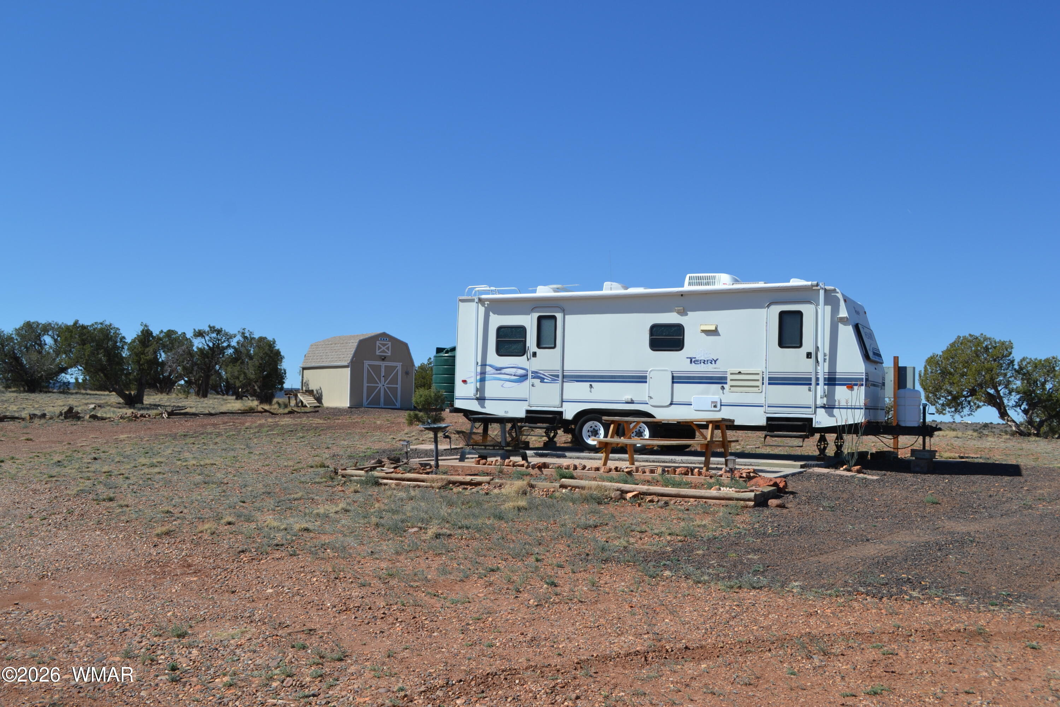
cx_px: 530
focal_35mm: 36
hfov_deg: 53.1
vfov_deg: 36.9
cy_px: 354
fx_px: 1060
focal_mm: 24
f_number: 9
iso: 100
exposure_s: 1/320
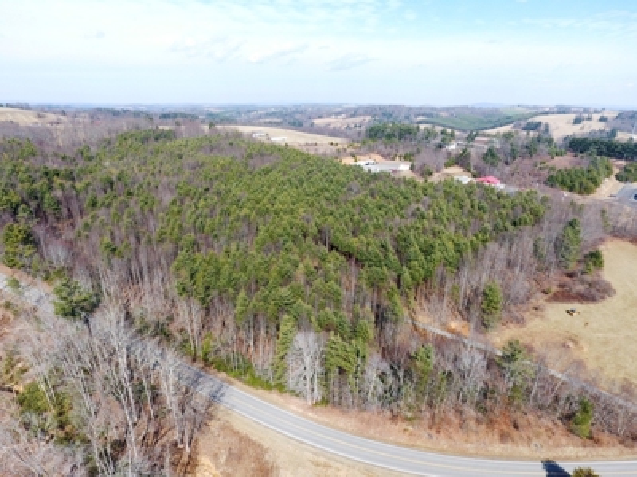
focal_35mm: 20
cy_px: 238
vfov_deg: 66.0
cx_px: 318
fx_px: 368
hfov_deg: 81.7
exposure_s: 1/431
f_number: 2.8
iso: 100
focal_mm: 3.61
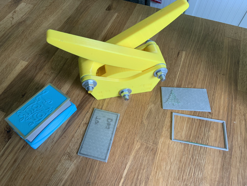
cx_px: 124
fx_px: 186
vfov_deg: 53.1
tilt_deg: -57.8
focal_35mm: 26
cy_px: 93
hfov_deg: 67.3
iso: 100
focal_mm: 4.25
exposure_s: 1/78
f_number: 1.8
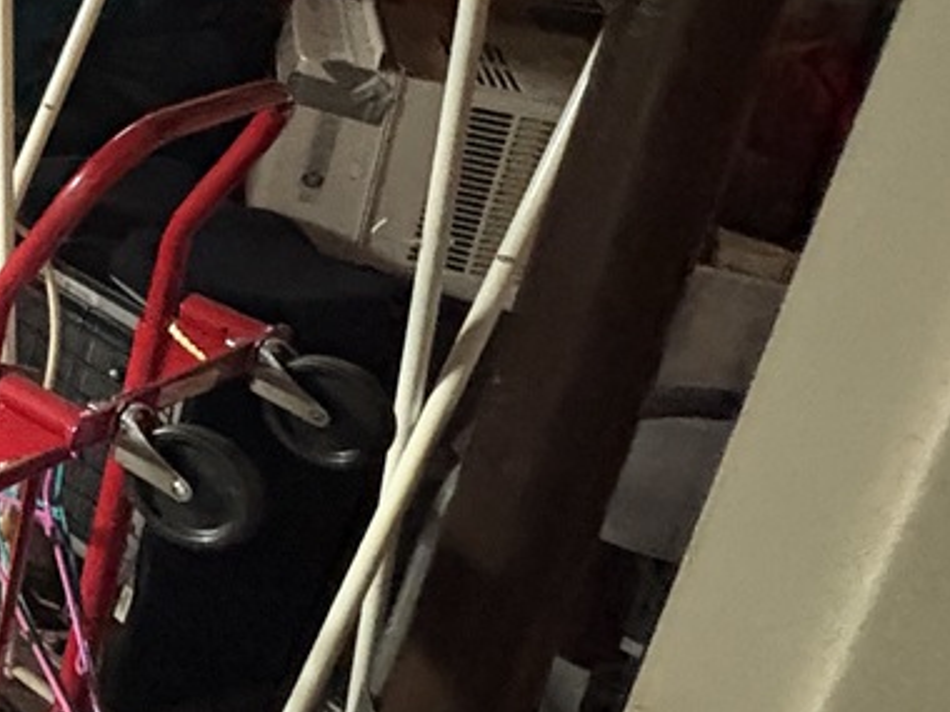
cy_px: -32
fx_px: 1455
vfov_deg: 25.8
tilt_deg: -15.8
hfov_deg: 22.0
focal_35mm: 53
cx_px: -760
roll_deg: -2.5
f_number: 2.2
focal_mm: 2.22
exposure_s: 1/30
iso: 1250
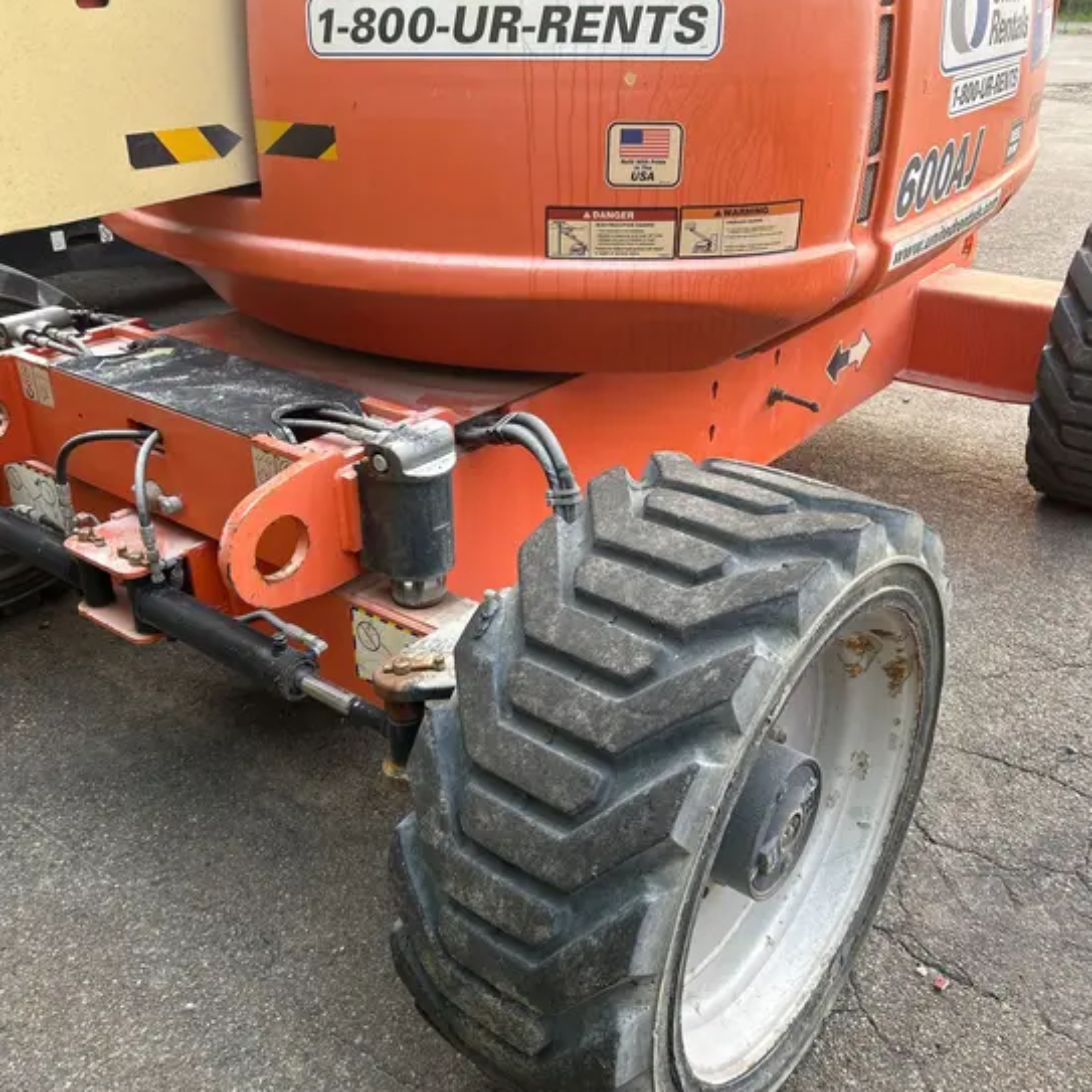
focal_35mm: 31
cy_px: 530
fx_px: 1106
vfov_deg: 52.5
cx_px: 551
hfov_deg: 52.5
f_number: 1.5
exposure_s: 1/143
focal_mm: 5.7
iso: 40
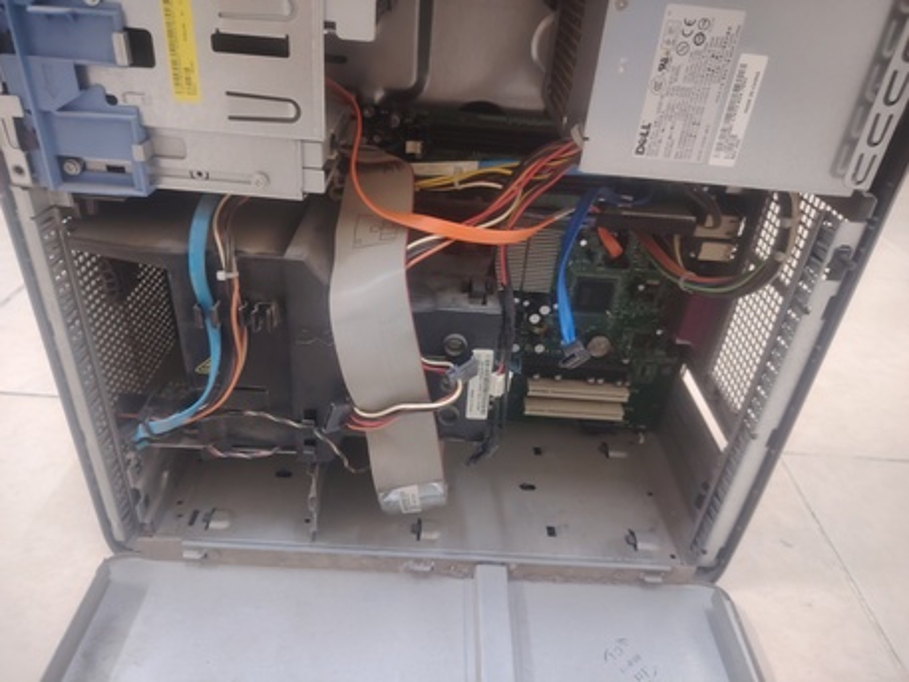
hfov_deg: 71.6
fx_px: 630
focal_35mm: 24
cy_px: 341
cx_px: 454
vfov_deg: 56.8
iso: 4503
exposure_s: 1/25
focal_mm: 5.25
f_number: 1.75
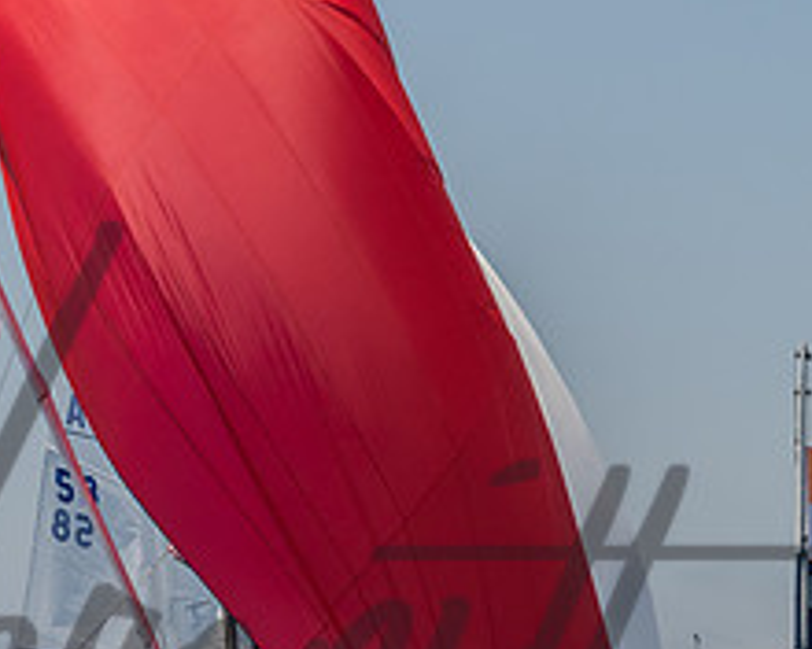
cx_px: 168
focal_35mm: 292
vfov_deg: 5.3
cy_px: 585
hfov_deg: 6.6
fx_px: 7017
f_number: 9
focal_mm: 98
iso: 640
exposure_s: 1/640
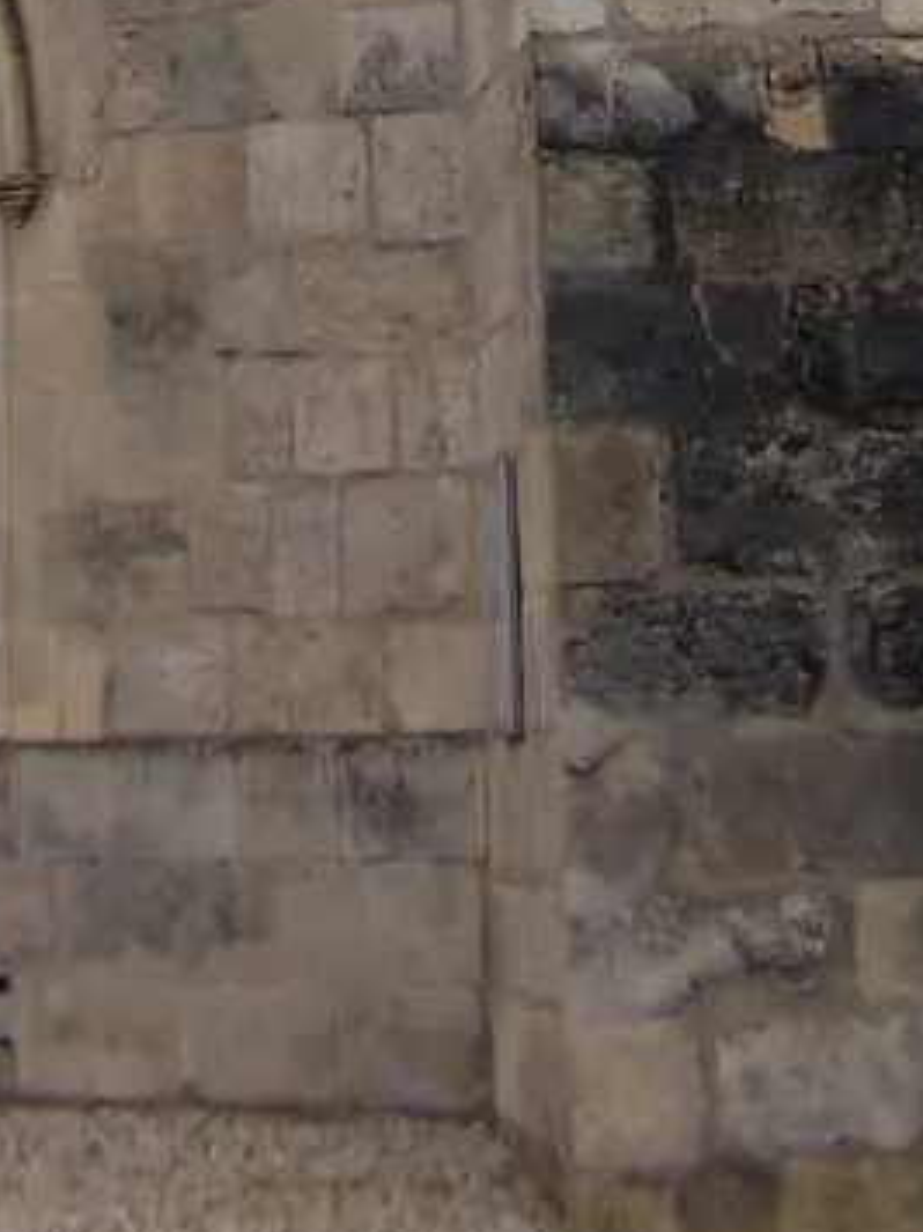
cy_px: -881
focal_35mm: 137
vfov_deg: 13.2
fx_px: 4874
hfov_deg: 10.8
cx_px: 243
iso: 80
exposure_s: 1/1000
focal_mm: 6.3
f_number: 4
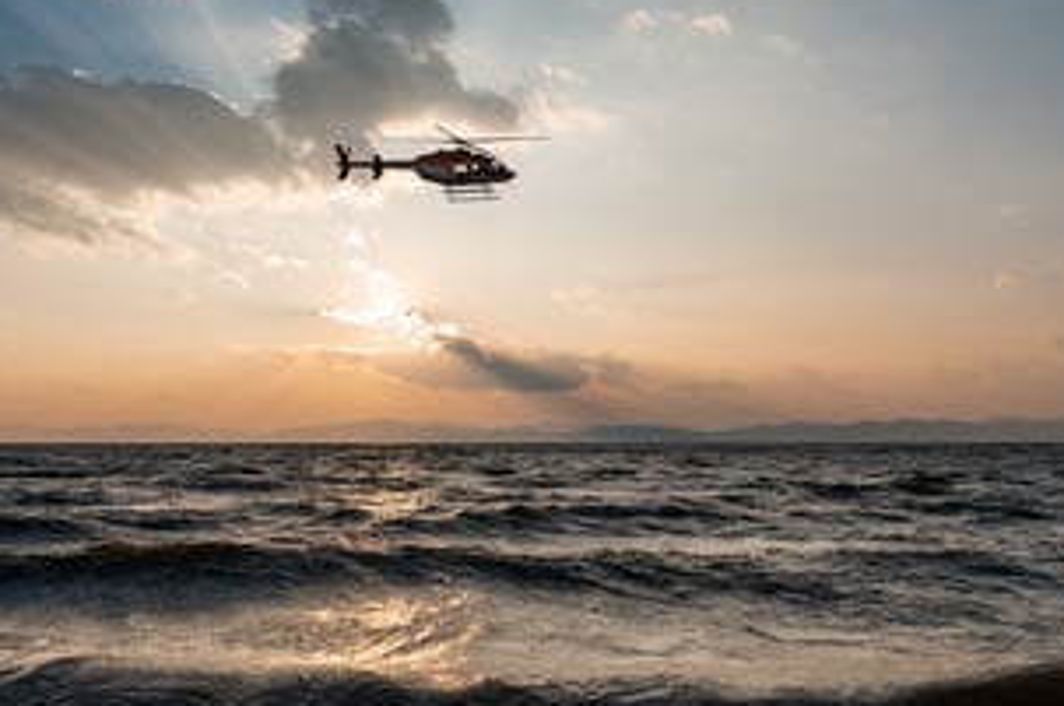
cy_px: 286
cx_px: 439
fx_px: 1121
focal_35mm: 38
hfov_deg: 50.5
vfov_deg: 34.8
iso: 100
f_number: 6.3
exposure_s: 1/1250
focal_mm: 24
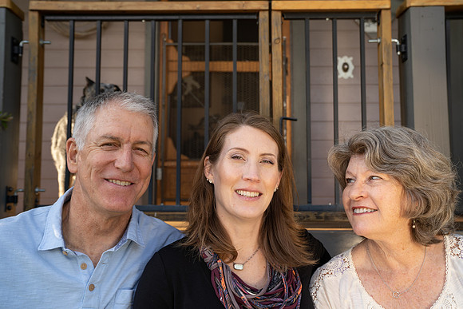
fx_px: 450
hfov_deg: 54.4
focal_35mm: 35
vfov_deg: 37.9
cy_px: 154
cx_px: 232
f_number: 5
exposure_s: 1/125
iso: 125
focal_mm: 35
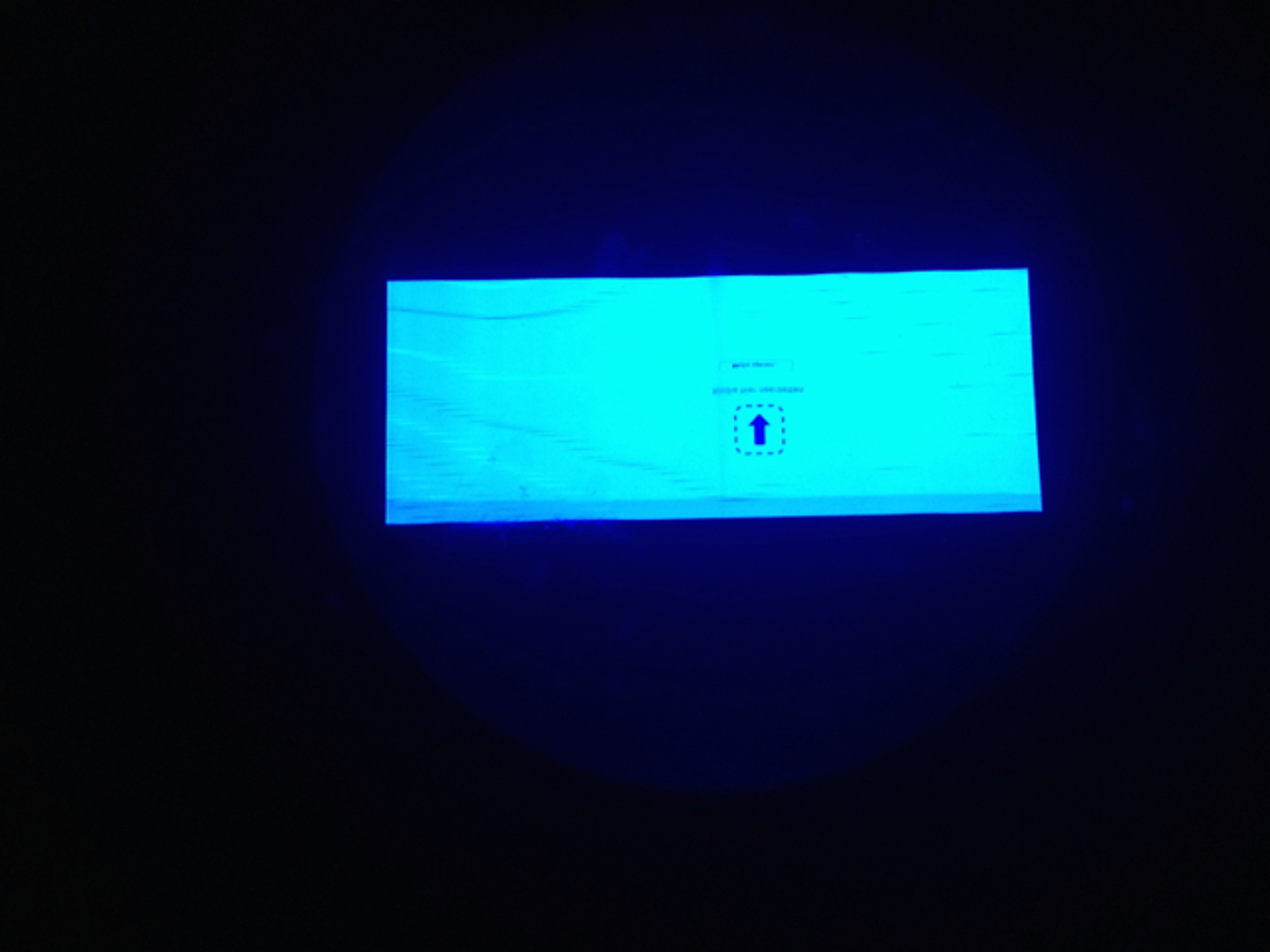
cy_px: 476
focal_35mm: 35
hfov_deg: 52.6
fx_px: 1284
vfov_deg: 40.7
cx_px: 635
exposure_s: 1/20
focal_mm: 4.28
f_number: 2.4
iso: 200
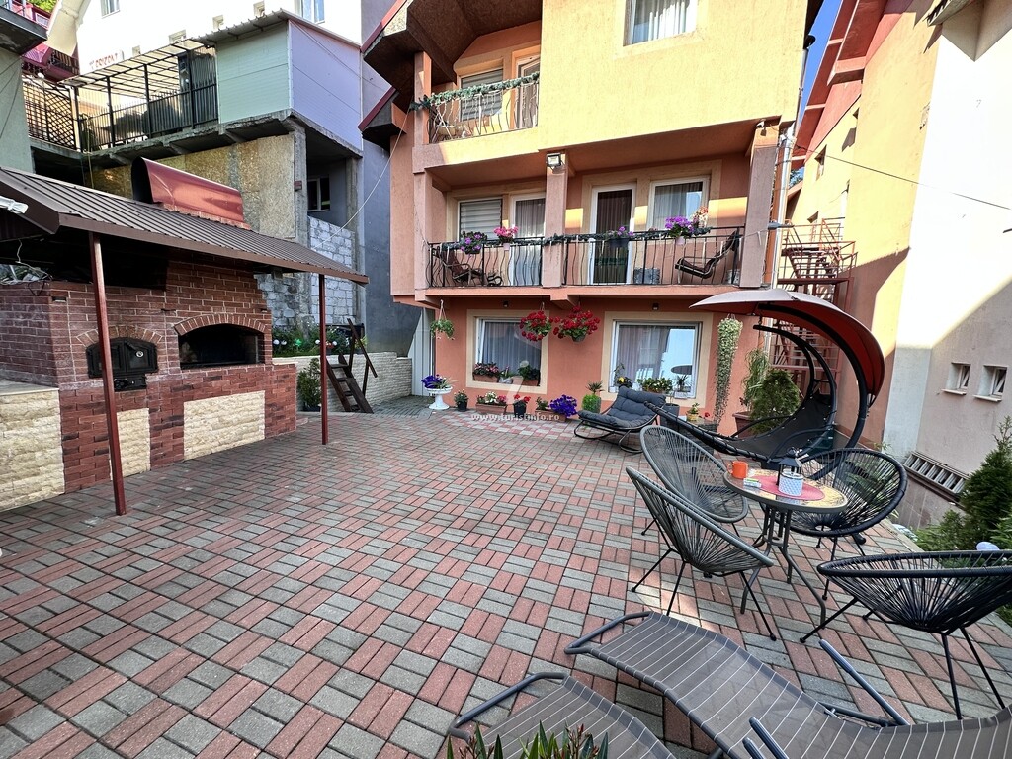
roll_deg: -1.7
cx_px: 506
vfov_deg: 85.7
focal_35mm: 14
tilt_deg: -7.5
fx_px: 409
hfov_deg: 102.1
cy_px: 380
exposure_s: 1/168
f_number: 2.2
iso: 40
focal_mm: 2.22
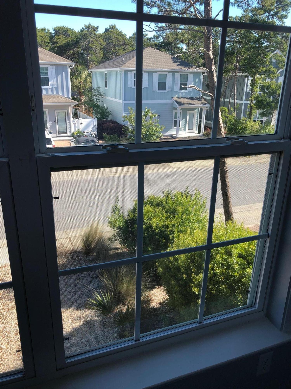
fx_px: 314
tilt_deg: -20.2
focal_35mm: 28
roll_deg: -0.7
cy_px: 194
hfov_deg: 49.7
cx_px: 146
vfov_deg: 63.4
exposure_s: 1/322
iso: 20
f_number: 1.8
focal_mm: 3.99
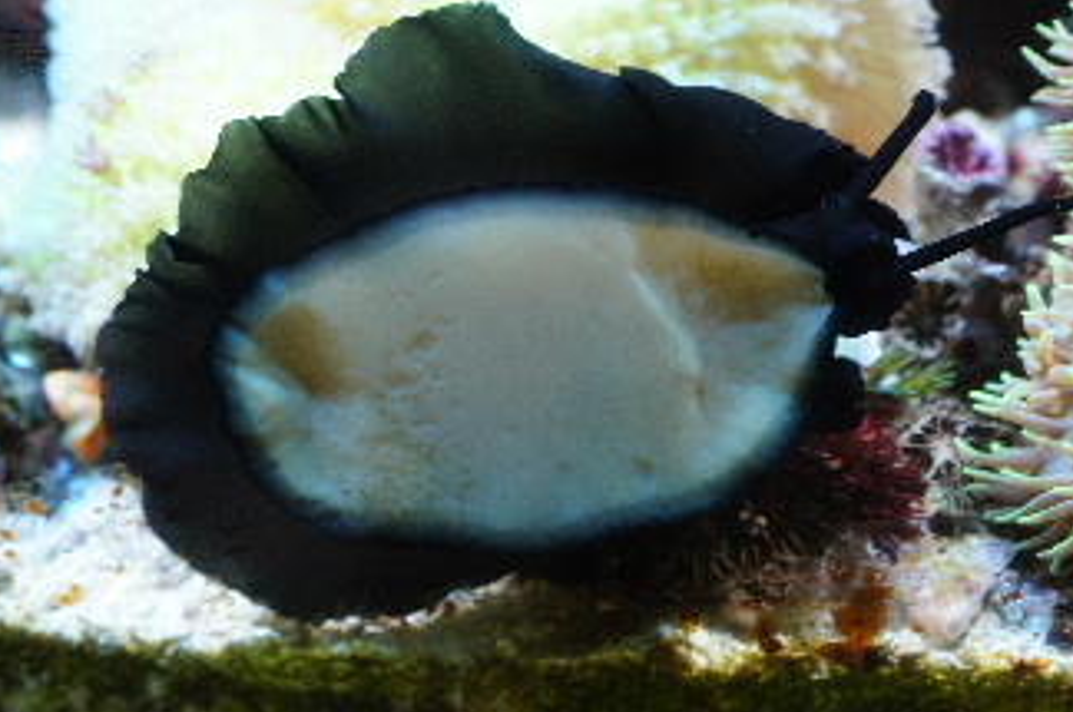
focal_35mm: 102
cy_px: 348
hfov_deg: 20.0
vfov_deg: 13.4
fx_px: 3036
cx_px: 695
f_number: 7.1
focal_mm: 50
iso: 1600
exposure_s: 1/50
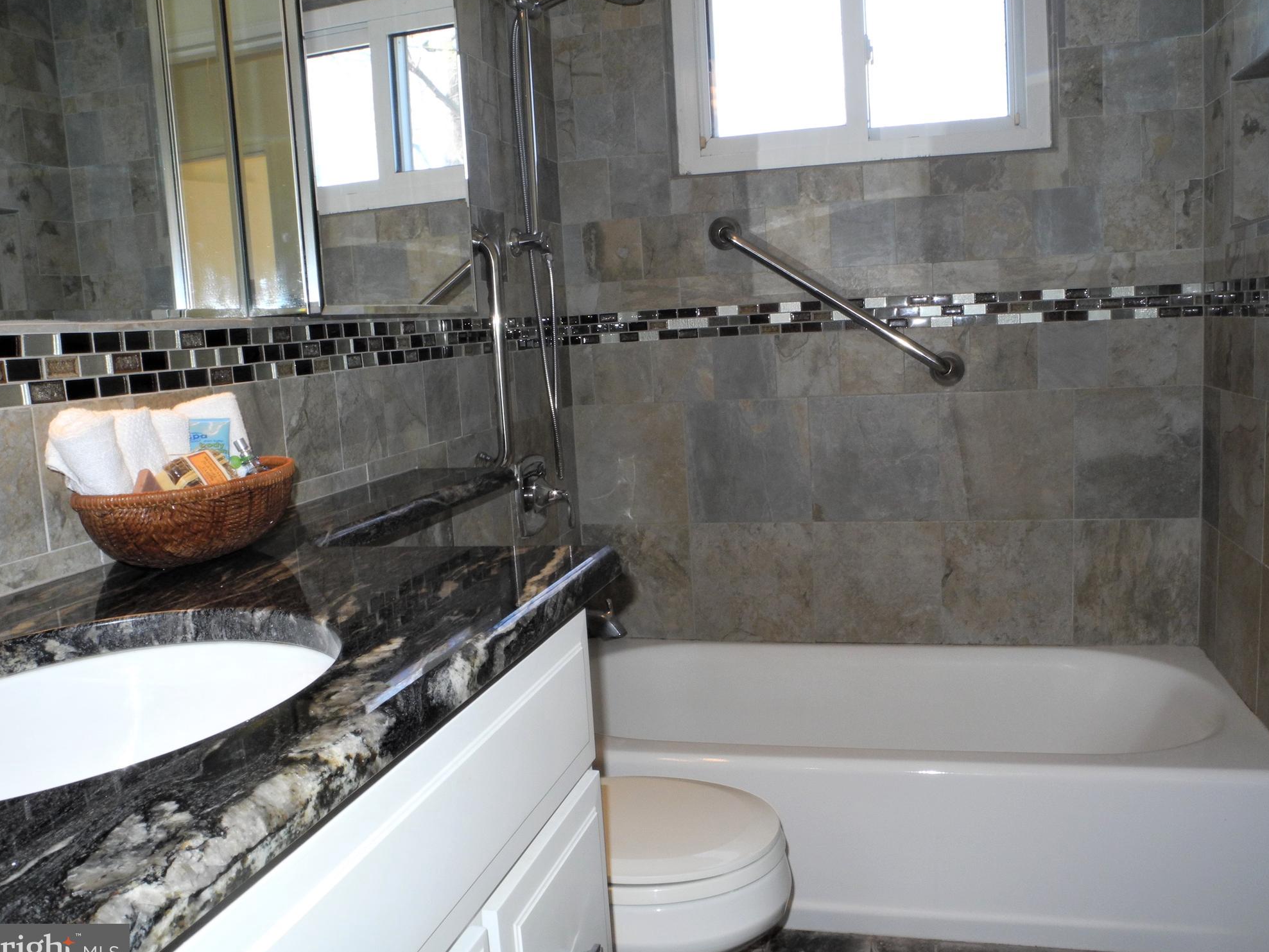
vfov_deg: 48.2
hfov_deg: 61.7
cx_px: 626
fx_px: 1063
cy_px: 483
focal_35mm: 29
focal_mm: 6
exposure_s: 1/30
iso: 200
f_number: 8
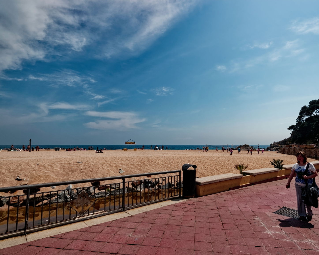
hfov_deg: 80.2
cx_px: 173
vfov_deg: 68.0
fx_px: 189
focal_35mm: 20
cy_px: 133
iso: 200
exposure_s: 1/400
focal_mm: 16
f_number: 9
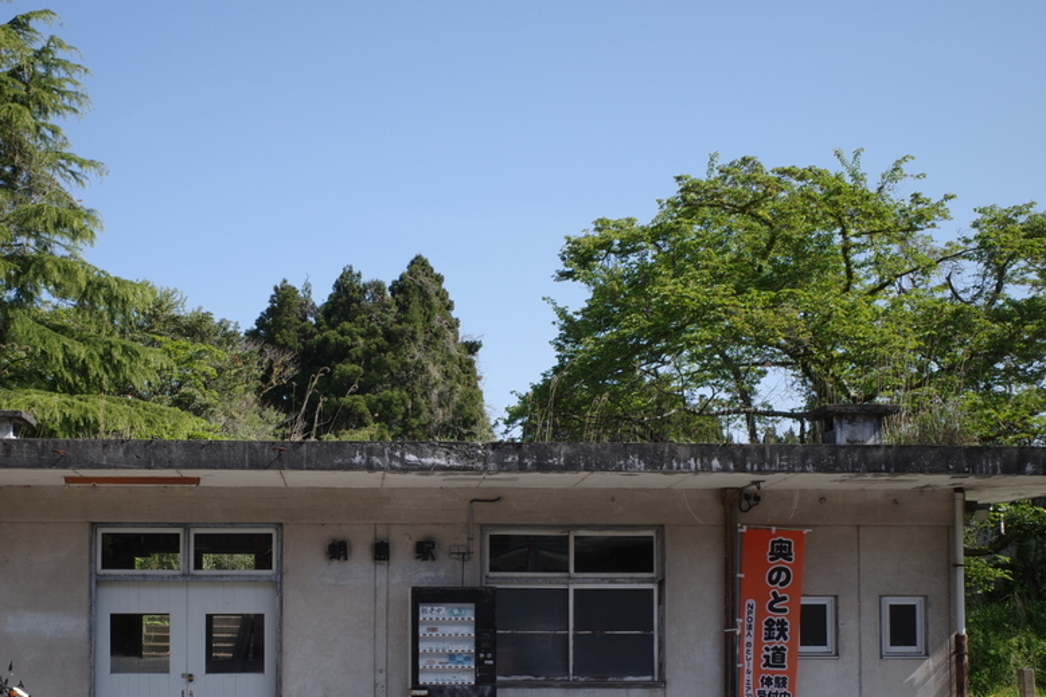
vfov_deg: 24.7
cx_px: 376
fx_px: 1569
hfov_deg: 36.6
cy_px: 535
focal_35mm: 54
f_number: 8
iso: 100
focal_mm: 18.3
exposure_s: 1/160
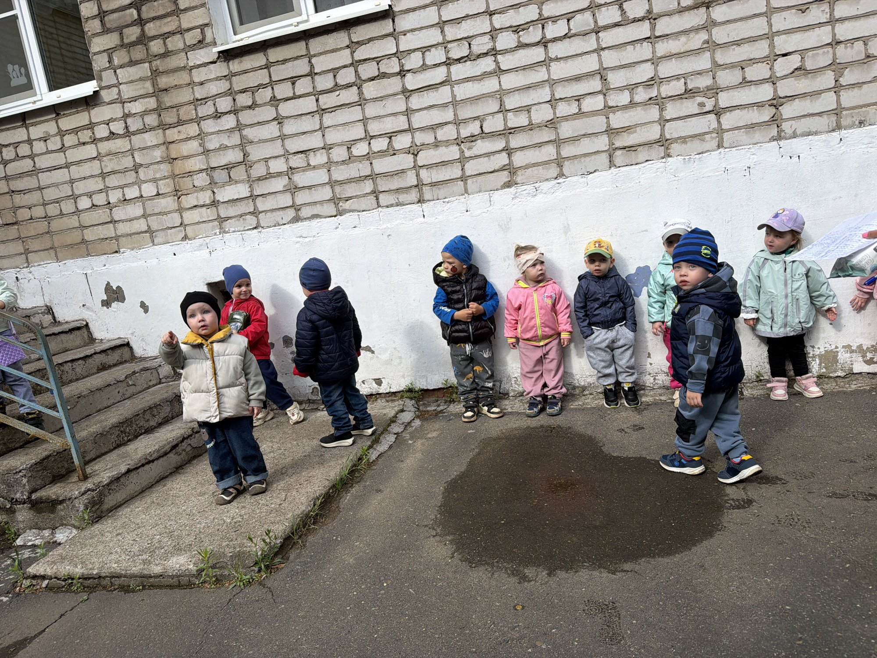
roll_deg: +9.3
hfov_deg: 71.6
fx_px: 608
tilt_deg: -9.1
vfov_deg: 56.8
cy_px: 329
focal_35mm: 24
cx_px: 438
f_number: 1.78
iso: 80
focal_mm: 6.76
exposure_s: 1/2169
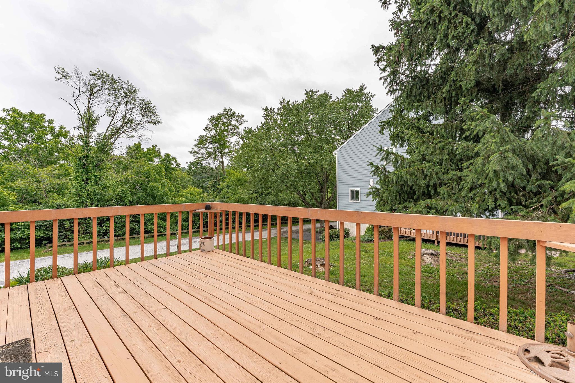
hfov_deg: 104.3
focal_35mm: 14
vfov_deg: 81.2
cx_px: 288
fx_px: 224
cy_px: 192
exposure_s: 1/250
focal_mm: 14
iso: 320
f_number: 8
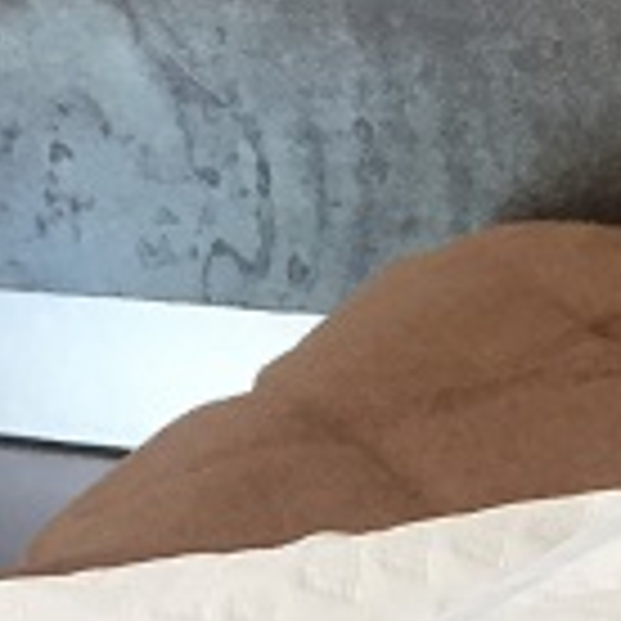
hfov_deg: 11.6
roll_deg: +2.8
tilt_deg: -33.2
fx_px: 3024
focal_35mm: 149
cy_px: 1197
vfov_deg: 10.8
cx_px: 644
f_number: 2.2
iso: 64
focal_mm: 4.15
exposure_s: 1/33
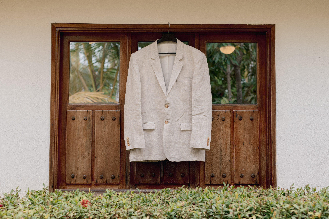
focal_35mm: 57
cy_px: 111
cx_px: 168
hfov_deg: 34.9
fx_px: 523
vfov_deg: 23.7
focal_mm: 50
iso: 320
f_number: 3.2
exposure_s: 1/640
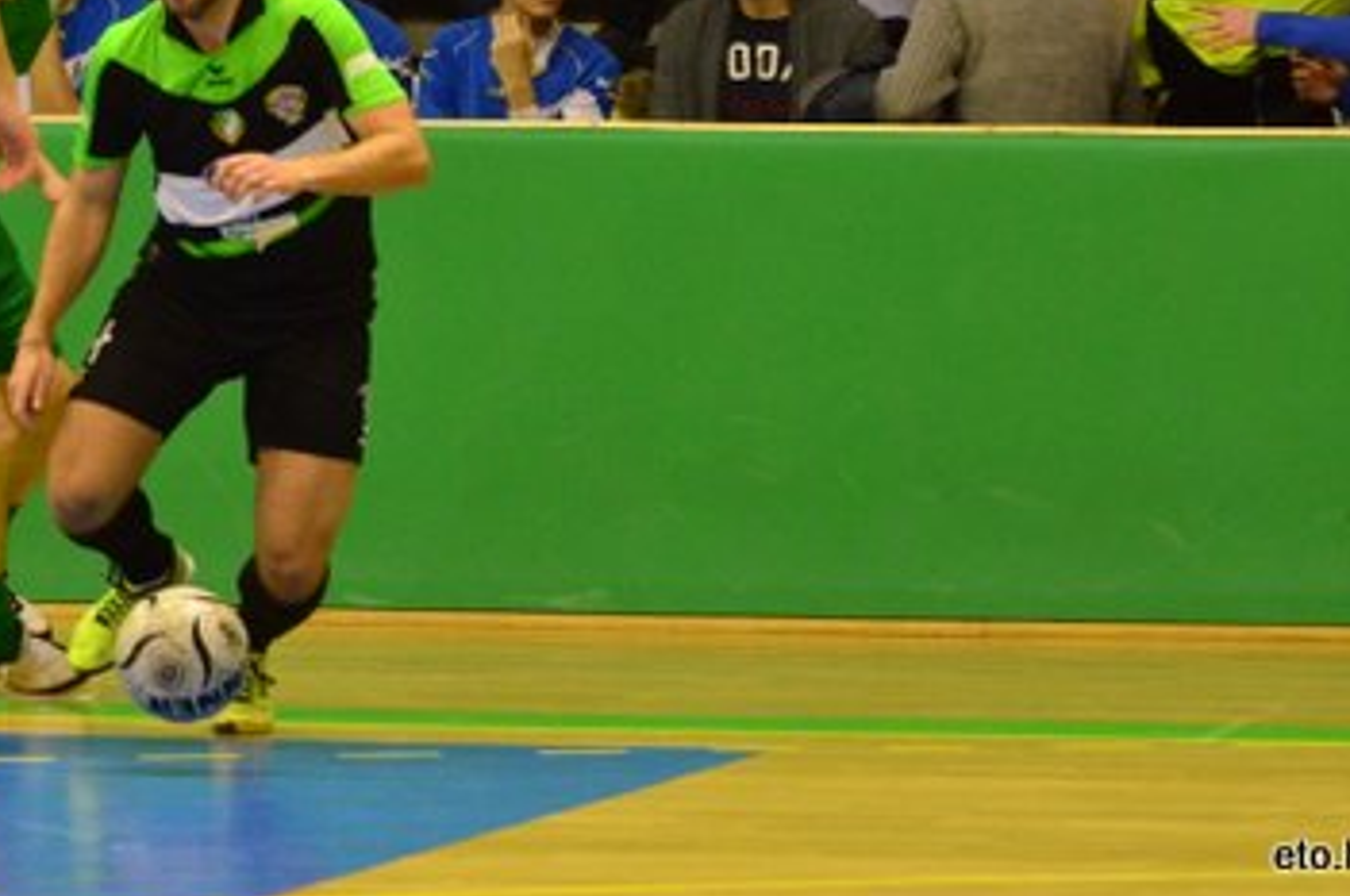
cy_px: 165
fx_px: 13444
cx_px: 300
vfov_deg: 3.8
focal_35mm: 359
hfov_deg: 5.7
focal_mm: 140
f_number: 4.8
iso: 4000
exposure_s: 1/400
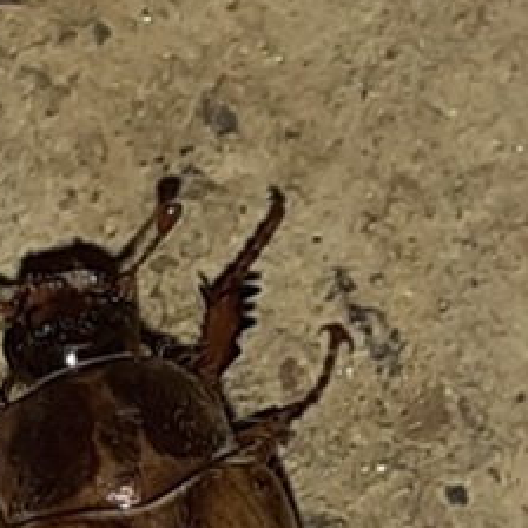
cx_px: 152
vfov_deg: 23.7
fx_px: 1173
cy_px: 592
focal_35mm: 68
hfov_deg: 25.1
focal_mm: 3.6
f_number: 1.9
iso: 1000
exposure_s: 1/17
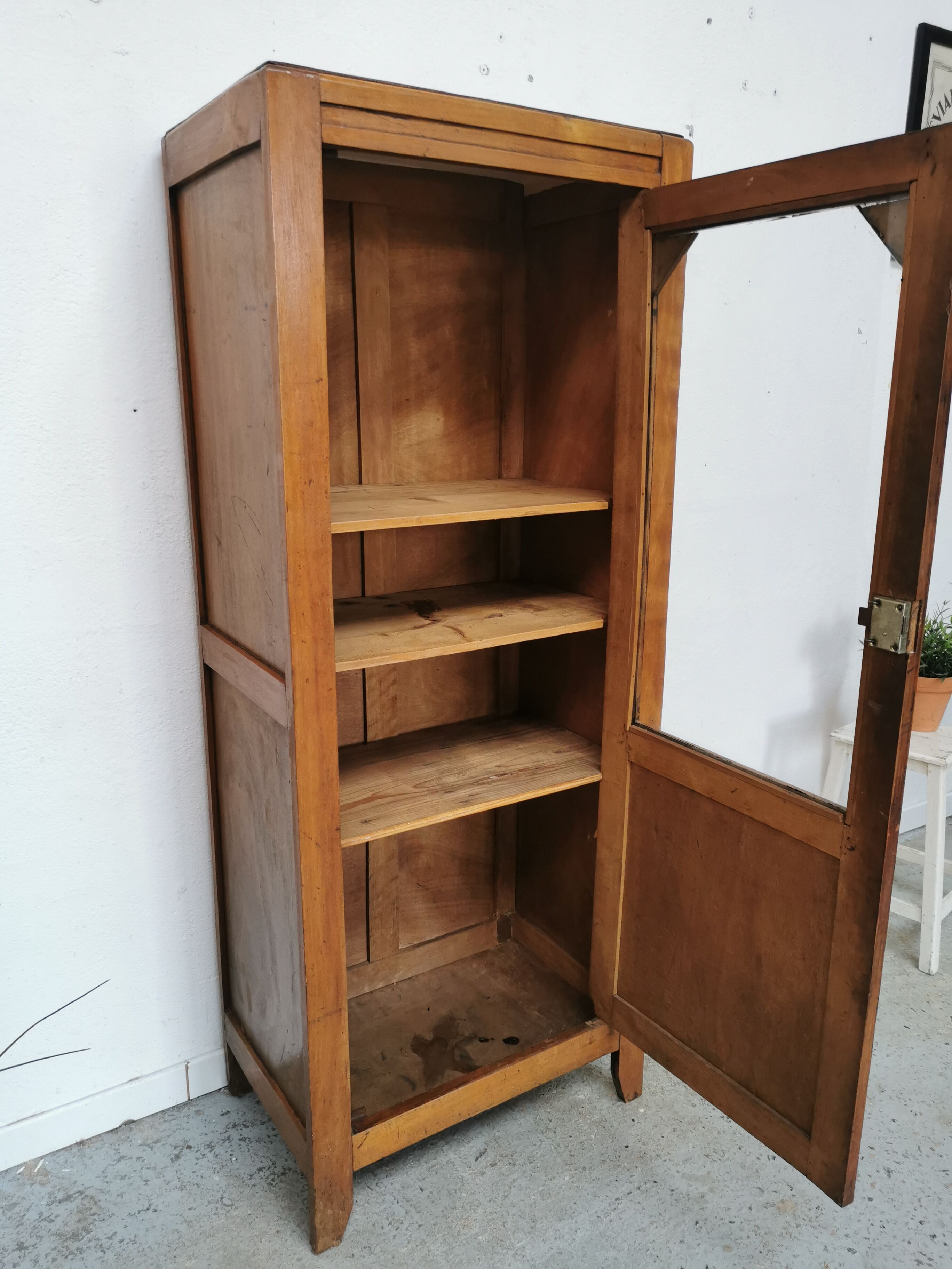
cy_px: 634
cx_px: 476
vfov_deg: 65.3
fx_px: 990
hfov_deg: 51.4
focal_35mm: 27
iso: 160
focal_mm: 5.58
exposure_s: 1/100
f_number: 1.8
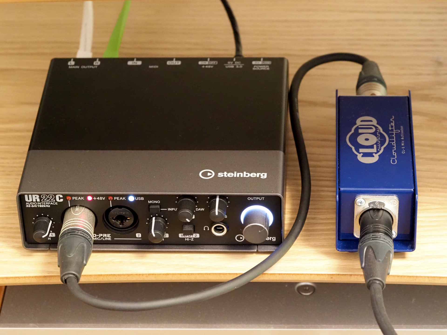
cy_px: 168
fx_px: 1550
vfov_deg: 12.3
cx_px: 224
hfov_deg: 16.4
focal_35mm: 120
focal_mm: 60
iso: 6400
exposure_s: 1/15
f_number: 5.6
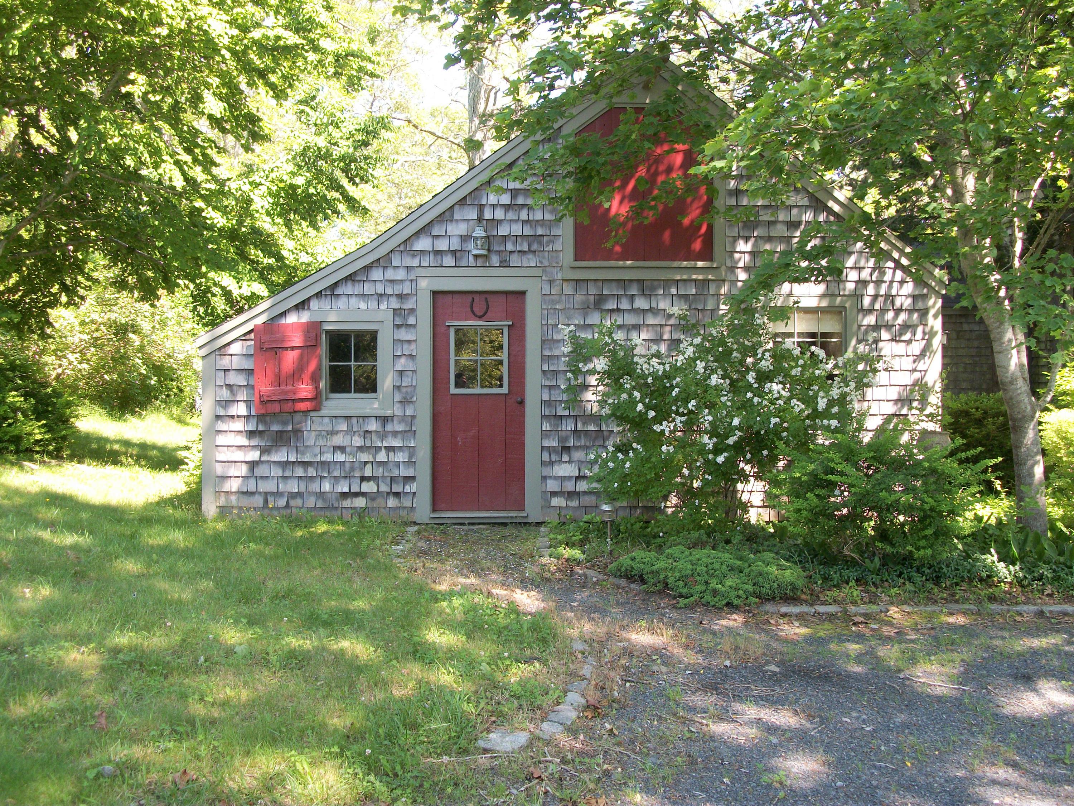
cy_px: 403
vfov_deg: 36.0
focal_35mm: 40
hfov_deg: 46.8
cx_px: 537
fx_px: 1241
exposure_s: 1/100
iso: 80
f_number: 3.2
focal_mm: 7.1
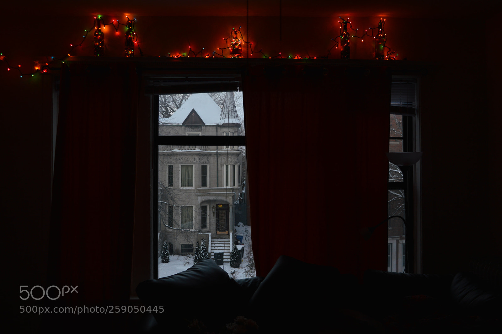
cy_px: 167
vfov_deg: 34.2
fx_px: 543
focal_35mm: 39
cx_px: 251
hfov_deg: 49.6
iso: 100
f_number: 6.3
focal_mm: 26
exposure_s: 1/15
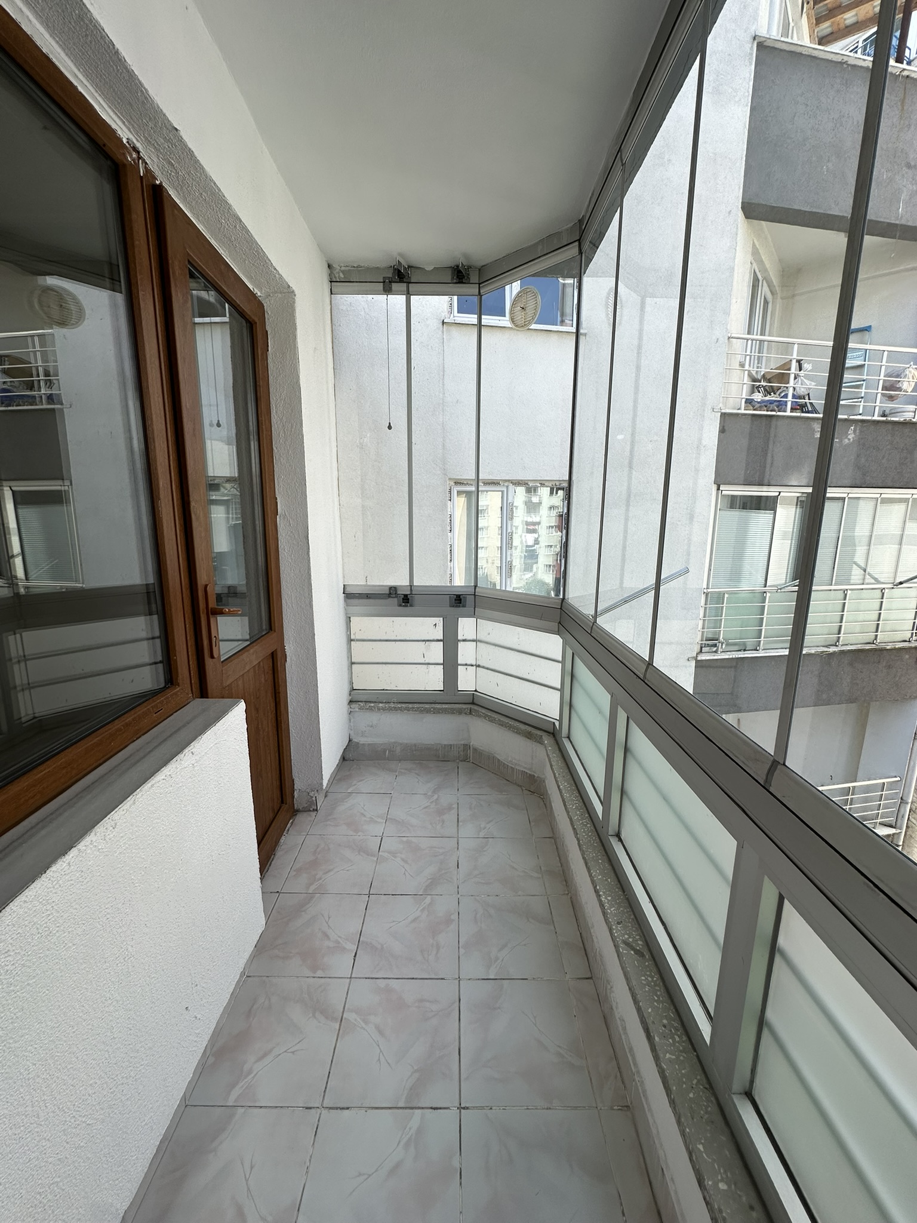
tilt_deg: -11.7
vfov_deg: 102.1
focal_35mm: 14
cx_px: 458
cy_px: 612
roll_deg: -1.2
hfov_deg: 85.7
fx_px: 494
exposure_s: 1/518
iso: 40
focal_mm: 2.22
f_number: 2.2
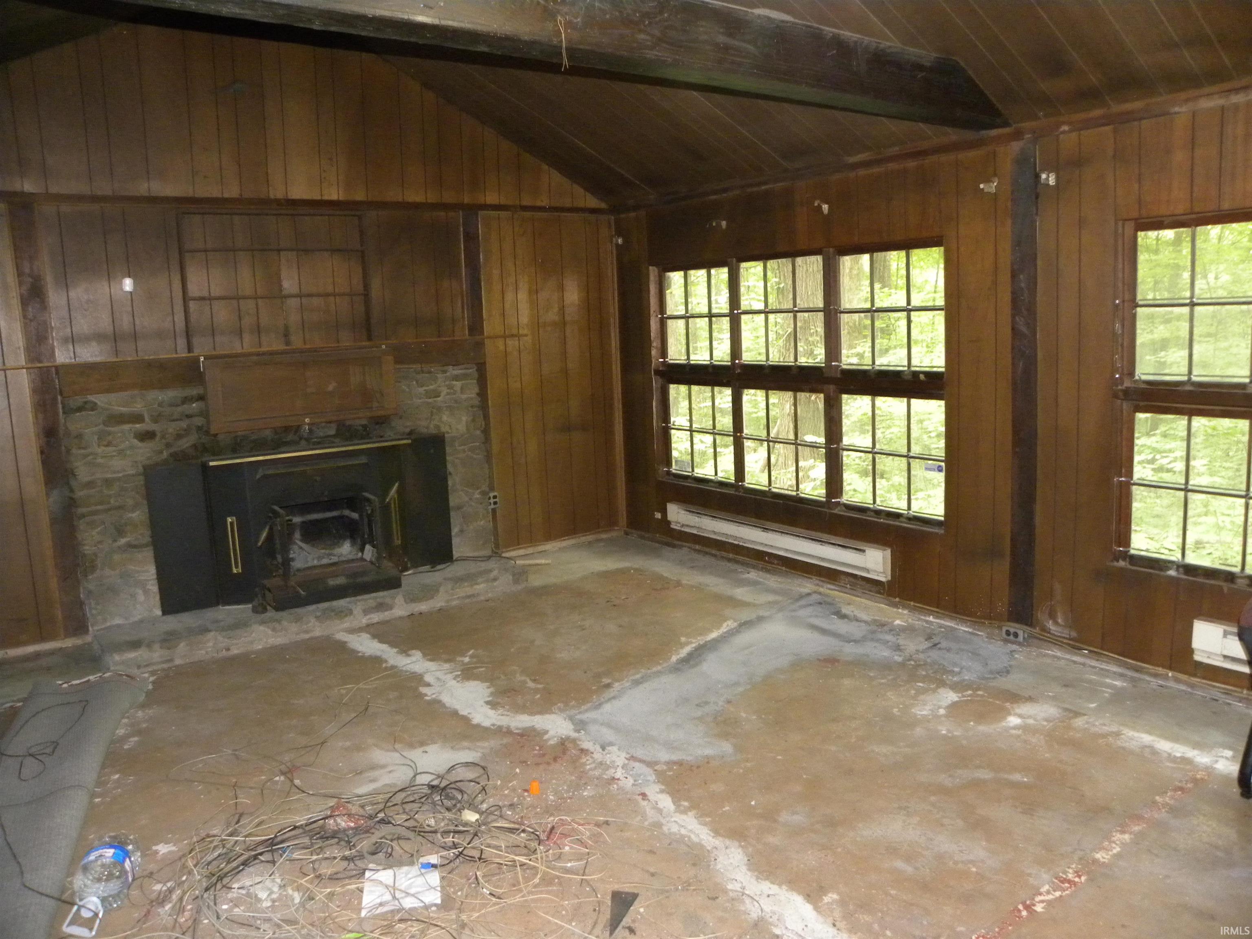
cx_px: 626
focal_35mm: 26
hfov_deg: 67.3
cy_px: 470
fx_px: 940
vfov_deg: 53.1
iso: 400
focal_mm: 4.6
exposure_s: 1/30
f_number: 2.8
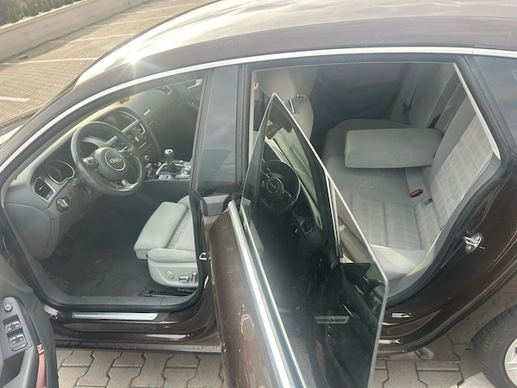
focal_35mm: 26
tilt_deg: -33.3
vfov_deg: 53.1
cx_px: 258
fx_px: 388
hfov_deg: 67.3
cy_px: 194
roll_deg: +9.2
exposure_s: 1/352
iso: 50
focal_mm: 5.7
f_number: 1.5
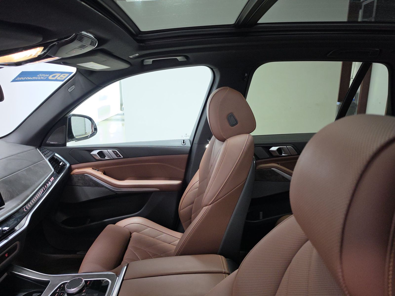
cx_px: 198
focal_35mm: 23
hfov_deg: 73.9
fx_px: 262
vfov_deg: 58.9
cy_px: 148
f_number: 1.4
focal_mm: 6.5
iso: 166
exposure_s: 1/50
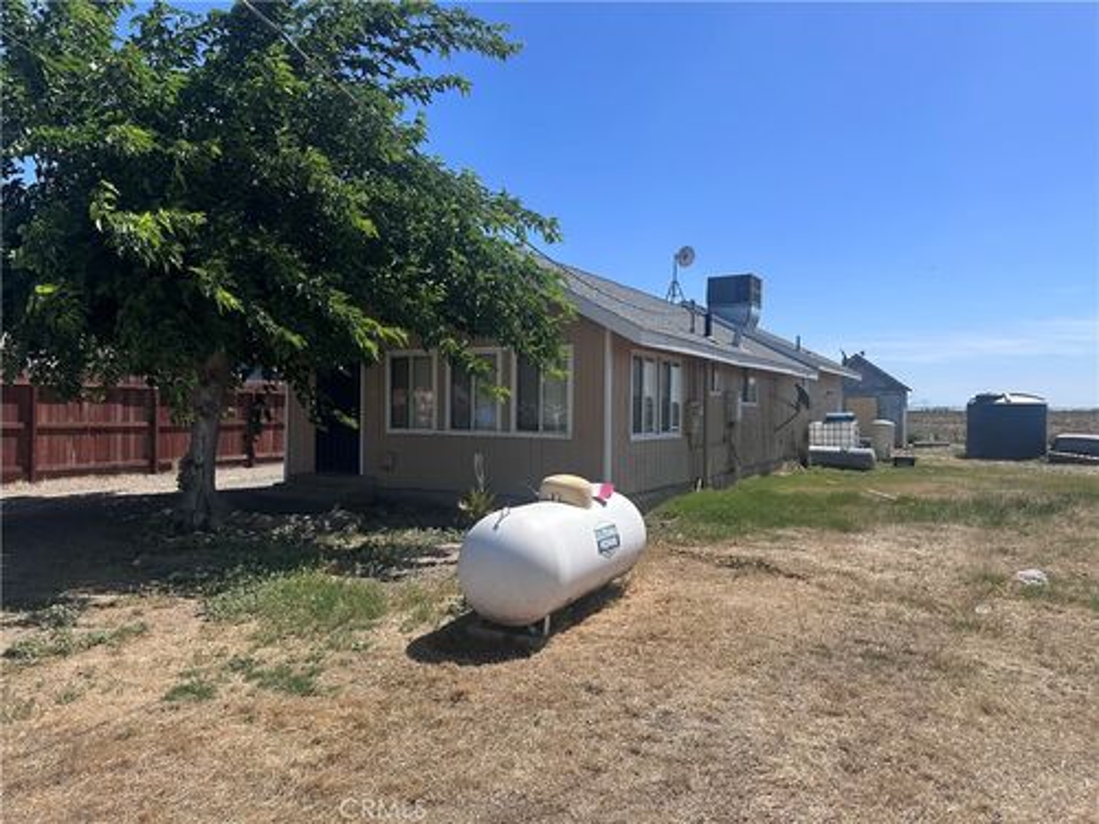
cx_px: 550
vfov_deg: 56.8
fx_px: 762
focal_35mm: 24
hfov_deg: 71.6
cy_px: 412
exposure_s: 1/4545
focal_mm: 6.86
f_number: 1.78
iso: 80
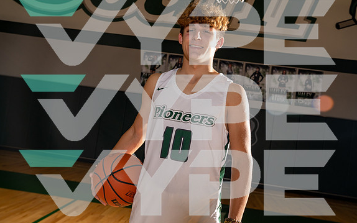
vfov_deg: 36.3
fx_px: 341
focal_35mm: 35
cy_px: 108
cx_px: 179
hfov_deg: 55.3
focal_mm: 34
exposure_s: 1/250
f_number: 5.6
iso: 320
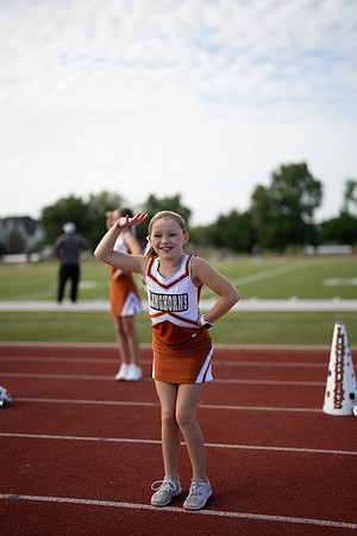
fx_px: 744
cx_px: 178
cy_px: 268
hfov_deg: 27.0
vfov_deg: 39.6
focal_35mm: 50
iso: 200
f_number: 1.2
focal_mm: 50
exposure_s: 1/6400
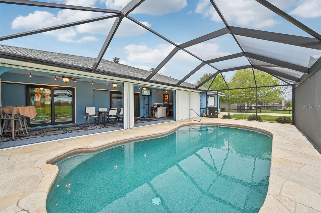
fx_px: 125
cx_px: 160
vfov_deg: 81.1
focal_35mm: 14
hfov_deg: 104.3
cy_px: 106
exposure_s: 1/80
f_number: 8
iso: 400
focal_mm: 14
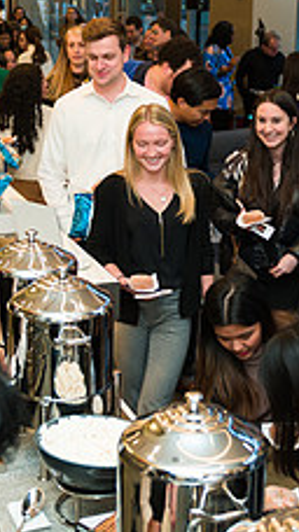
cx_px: 257
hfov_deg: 18.5
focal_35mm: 64
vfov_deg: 32.7
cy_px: 210
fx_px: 903
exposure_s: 1/200
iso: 400
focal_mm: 24
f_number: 3.2
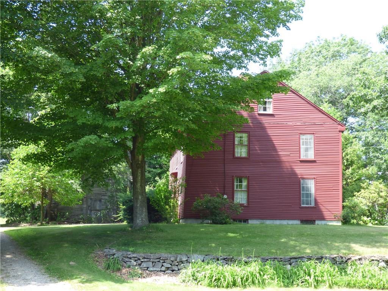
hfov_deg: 38.2
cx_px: 194
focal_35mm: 50
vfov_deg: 29.1
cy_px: 146
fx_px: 560
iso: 100
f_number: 3.8
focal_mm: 8.68
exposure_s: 1/100
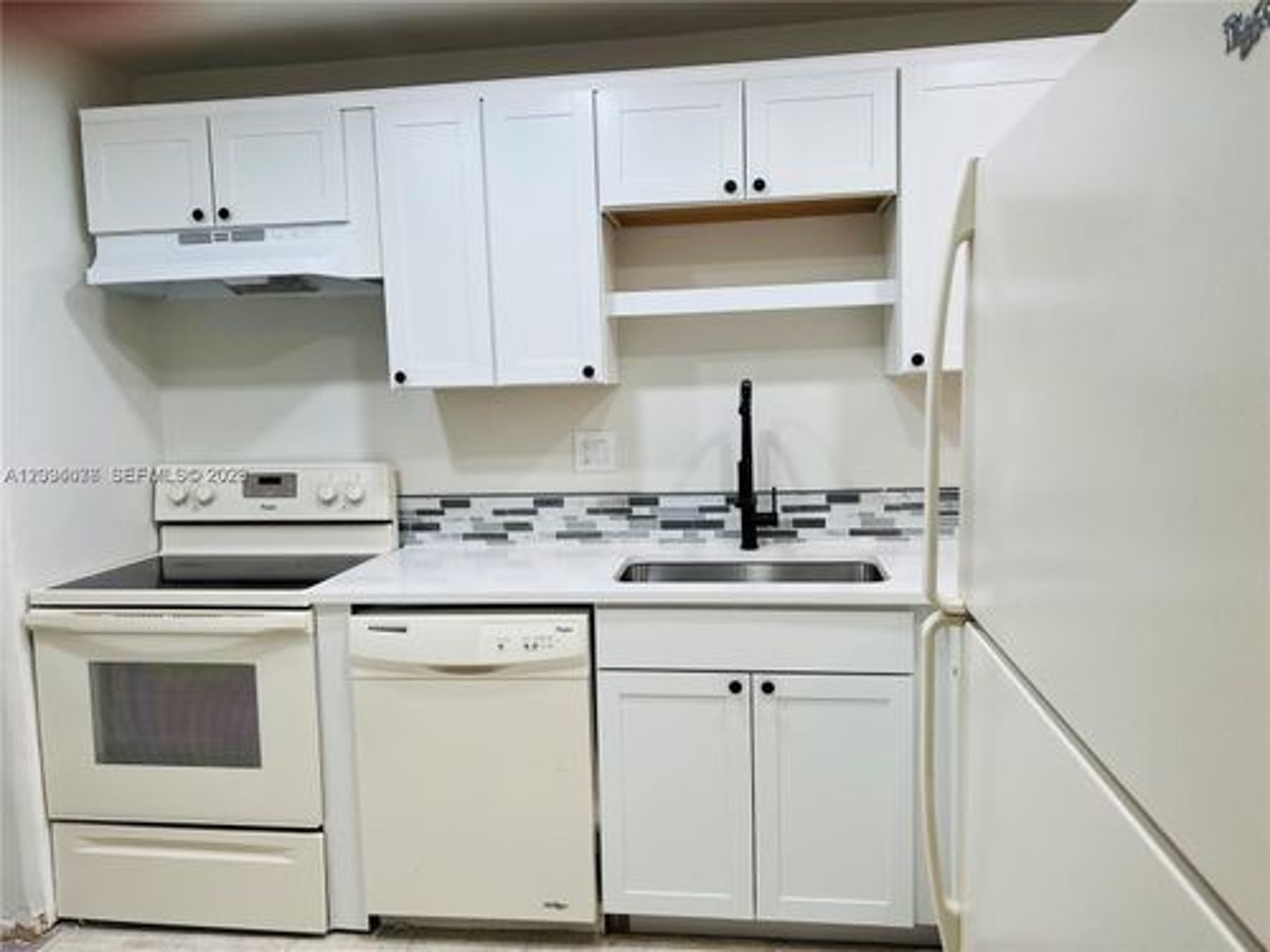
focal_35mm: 26
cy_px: 476
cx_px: 635
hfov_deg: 67.3
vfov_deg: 53.1
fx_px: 954
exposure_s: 1/120
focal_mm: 5.7
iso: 64
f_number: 1.5
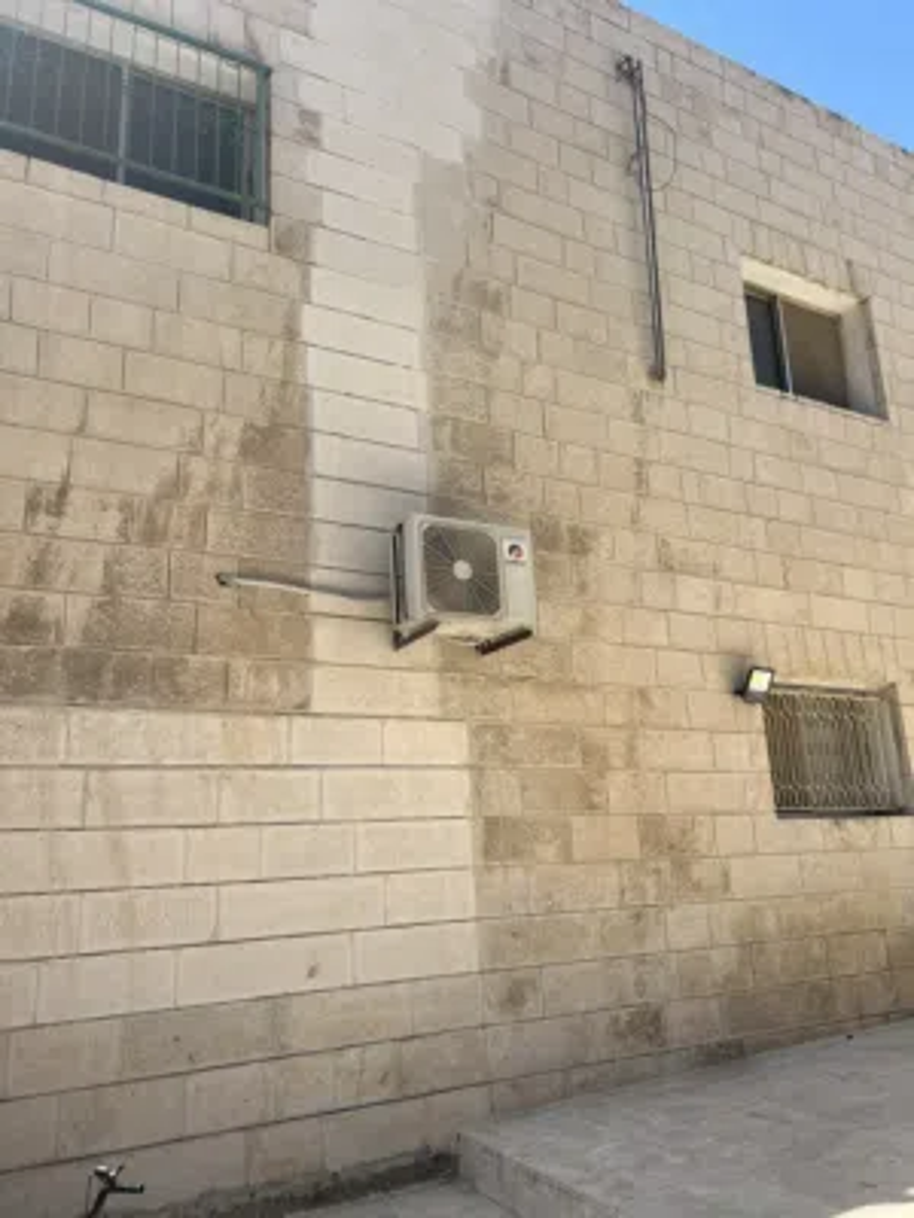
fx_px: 915
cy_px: 609
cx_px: 457
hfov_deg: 53.1
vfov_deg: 67.3
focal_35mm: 26
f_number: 1.5
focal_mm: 5.7
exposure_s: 1/2208
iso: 50
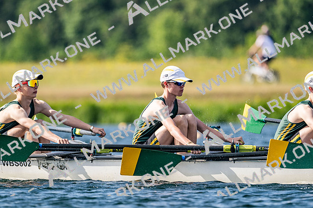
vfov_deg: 2.3
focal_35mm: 600
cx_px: 156
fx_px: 5213
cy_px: 104
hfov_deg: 3.4
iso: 250
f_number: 4.5
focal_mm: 400
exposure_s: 1/2500
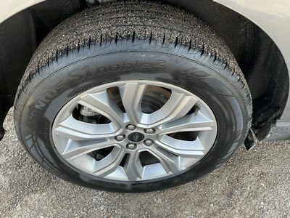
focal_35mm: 28
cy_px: 109
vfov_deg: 49.7
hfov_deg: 63.4
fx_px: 235
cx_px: 145
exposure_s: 1/122
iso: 25
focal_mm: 3
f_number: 1.8
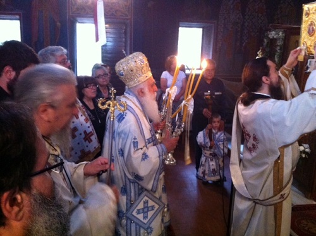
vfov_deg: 40.6
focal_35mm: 35
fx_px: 319
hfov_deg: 52.7
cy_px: 118
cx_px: 158
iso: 500
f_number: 2.8
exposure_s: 1/15
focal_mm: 3.85
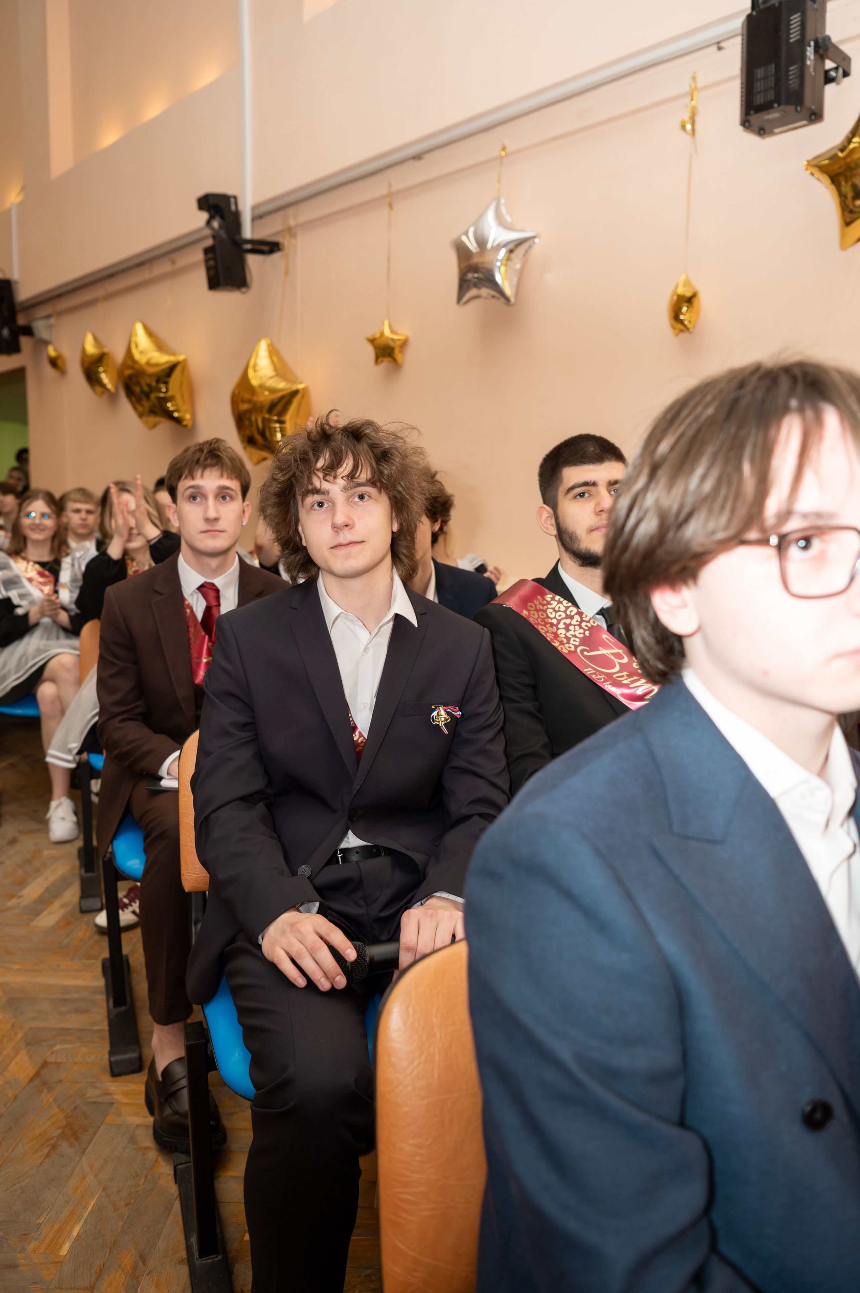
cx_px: 430
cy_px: 646
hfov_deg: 46.3
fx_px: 1005
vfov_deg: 65.5
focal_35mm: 28
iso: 320
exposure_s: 1/200
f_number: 3.5
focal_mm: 28
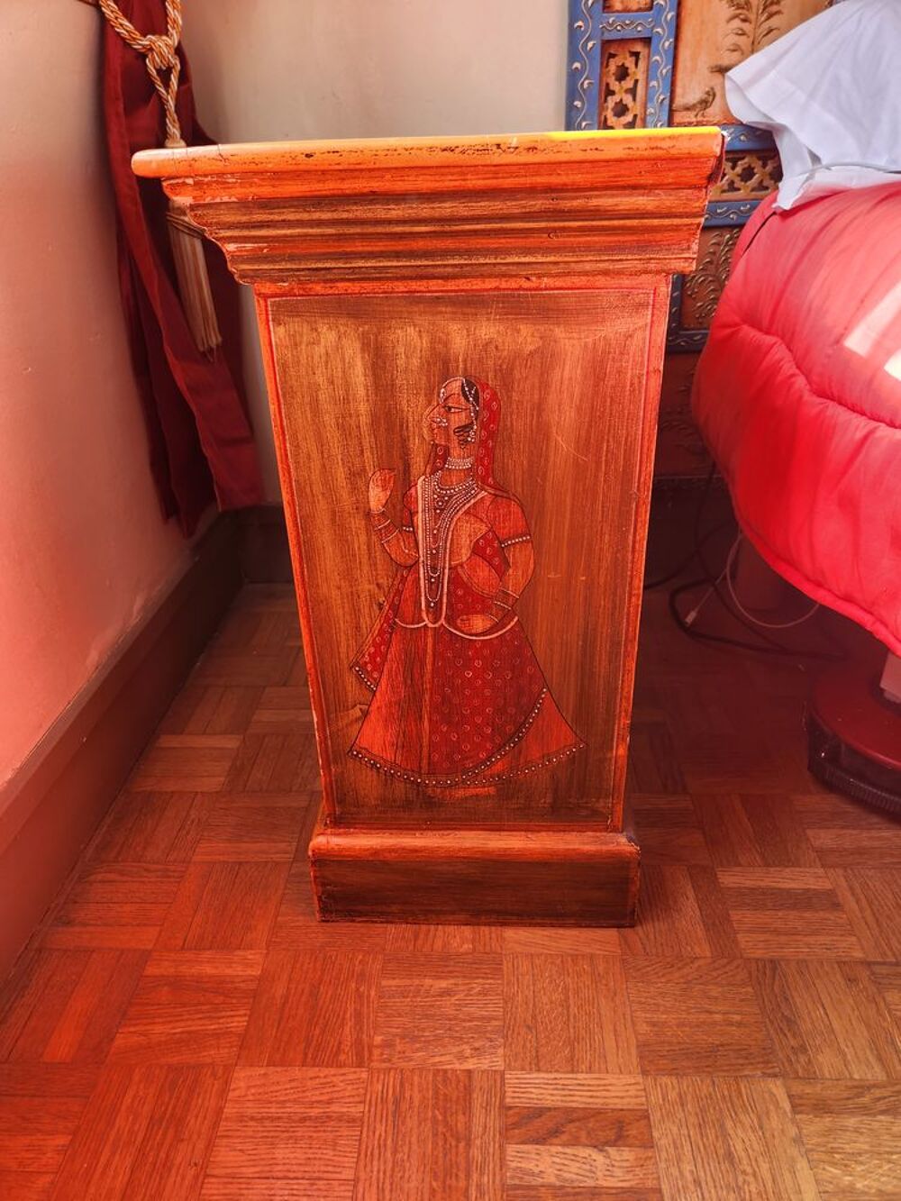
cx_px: 450
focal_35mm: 23
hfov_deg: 58.9
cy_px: 600
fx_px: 798
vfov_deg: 73.9
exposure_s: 1/180
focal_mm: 5.4
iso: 100
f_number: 1.8
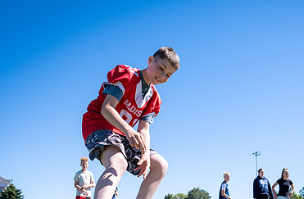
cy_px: 157
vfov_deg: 30.2
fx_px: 361
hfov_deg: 45.3
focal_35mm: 43
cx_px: 189
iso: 100
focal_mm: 21.5
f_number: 4
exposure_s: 1/640
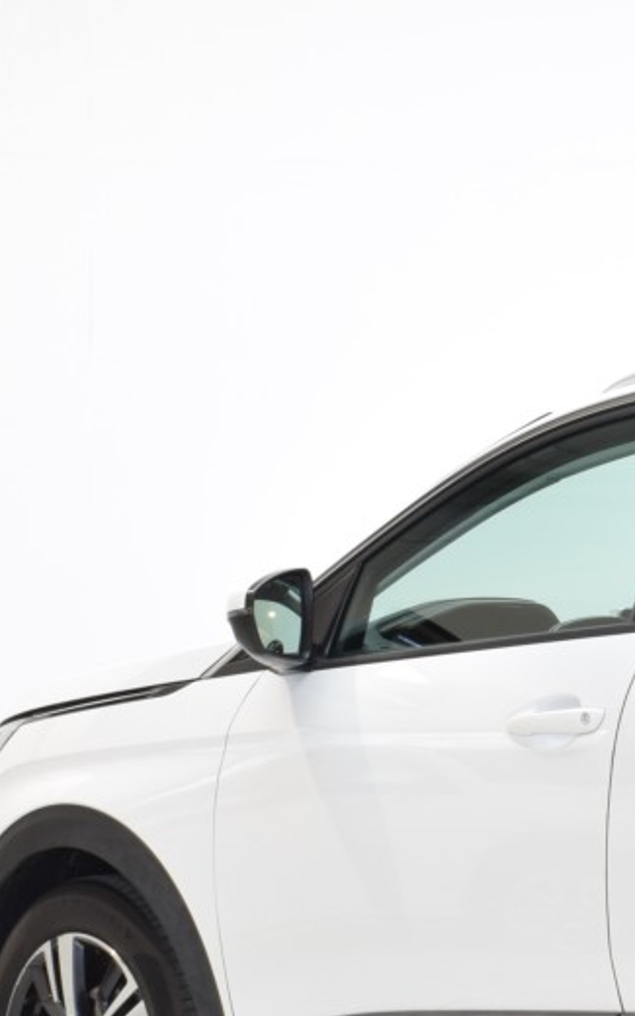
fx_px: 4153
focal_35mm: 150
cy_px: 774
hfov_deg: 8.6
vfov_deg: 13.9
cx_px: 889
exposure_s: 1/1.6
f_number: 16
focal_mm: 34
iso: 100
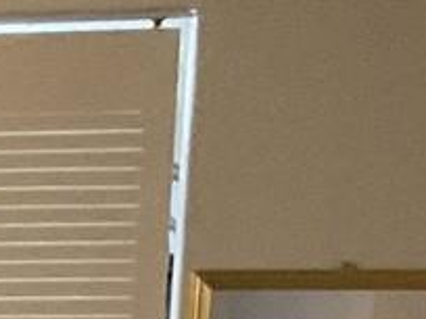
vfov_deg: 6.3
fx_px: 2794
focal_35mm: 227
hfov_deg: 7.5
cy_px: 734
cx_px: -929
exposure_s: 1/60
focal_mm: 3
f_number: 1.8
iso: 200
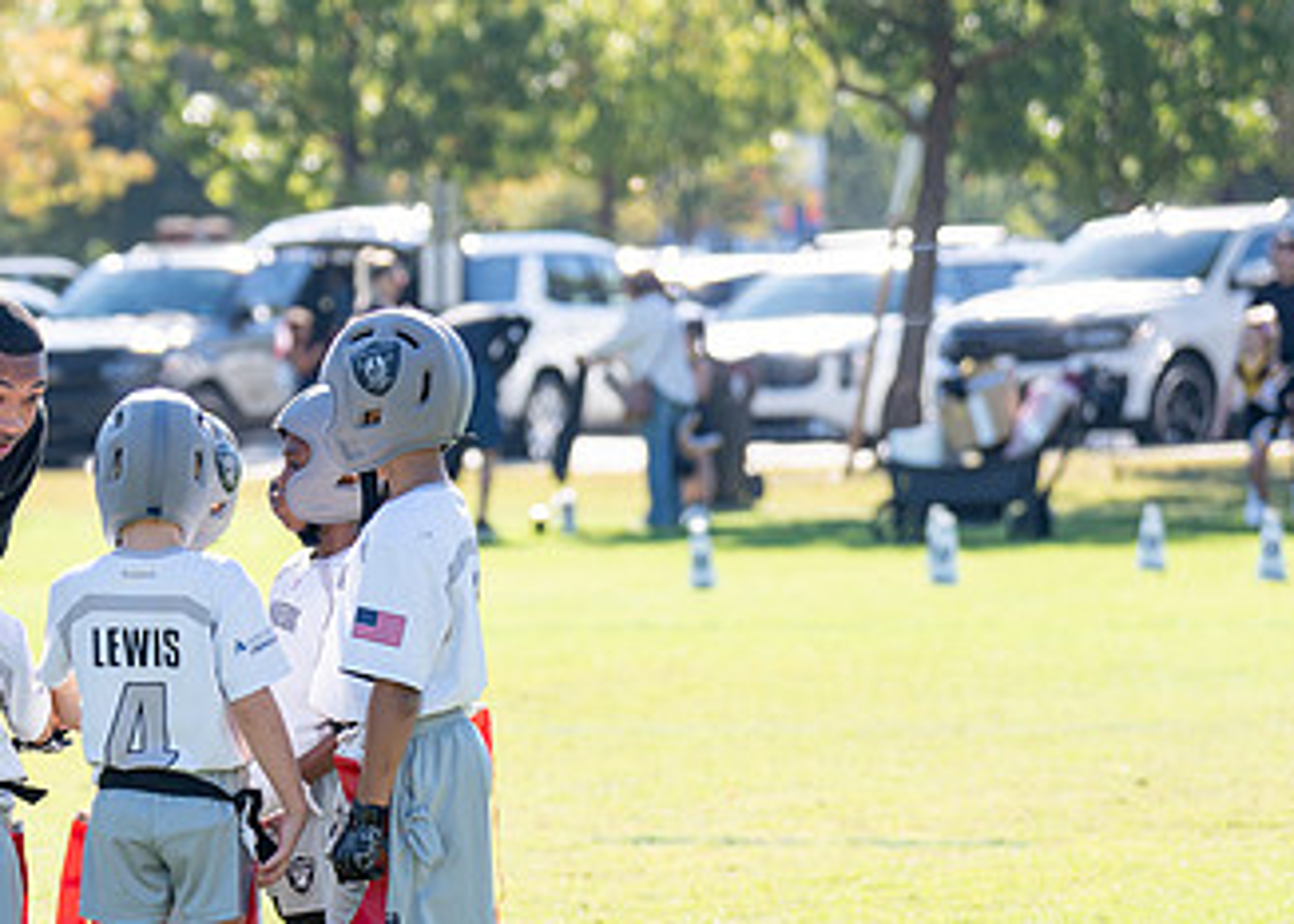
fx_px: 7094
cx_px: 190
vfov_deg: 7.4
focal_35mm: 193
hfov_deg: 10.4
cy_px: 751
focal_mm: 89
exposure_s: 1/2000
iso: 250
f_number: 2.8
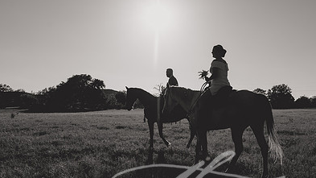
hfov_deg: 50.2
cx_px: 189
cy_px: 106
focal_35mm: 40
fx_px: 335
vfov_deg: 29.6
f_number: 5.6
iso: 125
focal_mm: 24
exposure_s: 1/3200
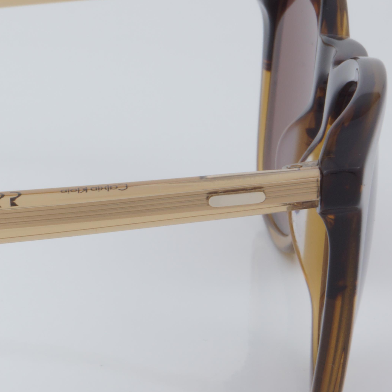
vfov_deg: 9.5
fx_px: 2357
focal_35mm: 184
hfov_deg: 9.3
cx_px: -145
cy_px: 192
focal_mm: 50
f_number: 32
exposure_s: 1/4
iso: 100
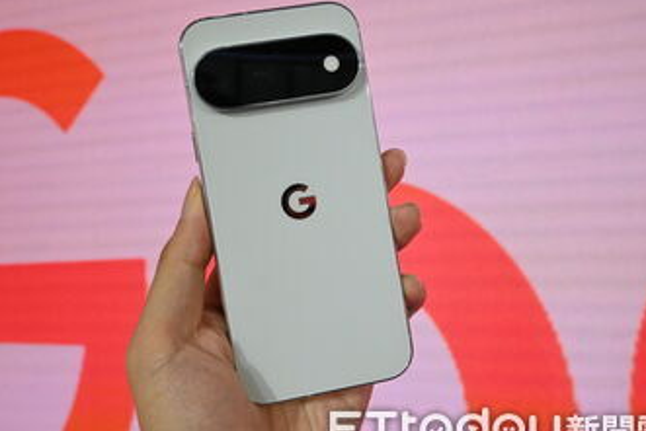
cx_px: 295
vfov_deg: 45.0
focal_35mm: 29
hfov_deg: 63.5
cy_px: 208
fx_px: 521
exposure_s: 1/800
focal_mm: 16
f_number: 6.3
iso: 5000
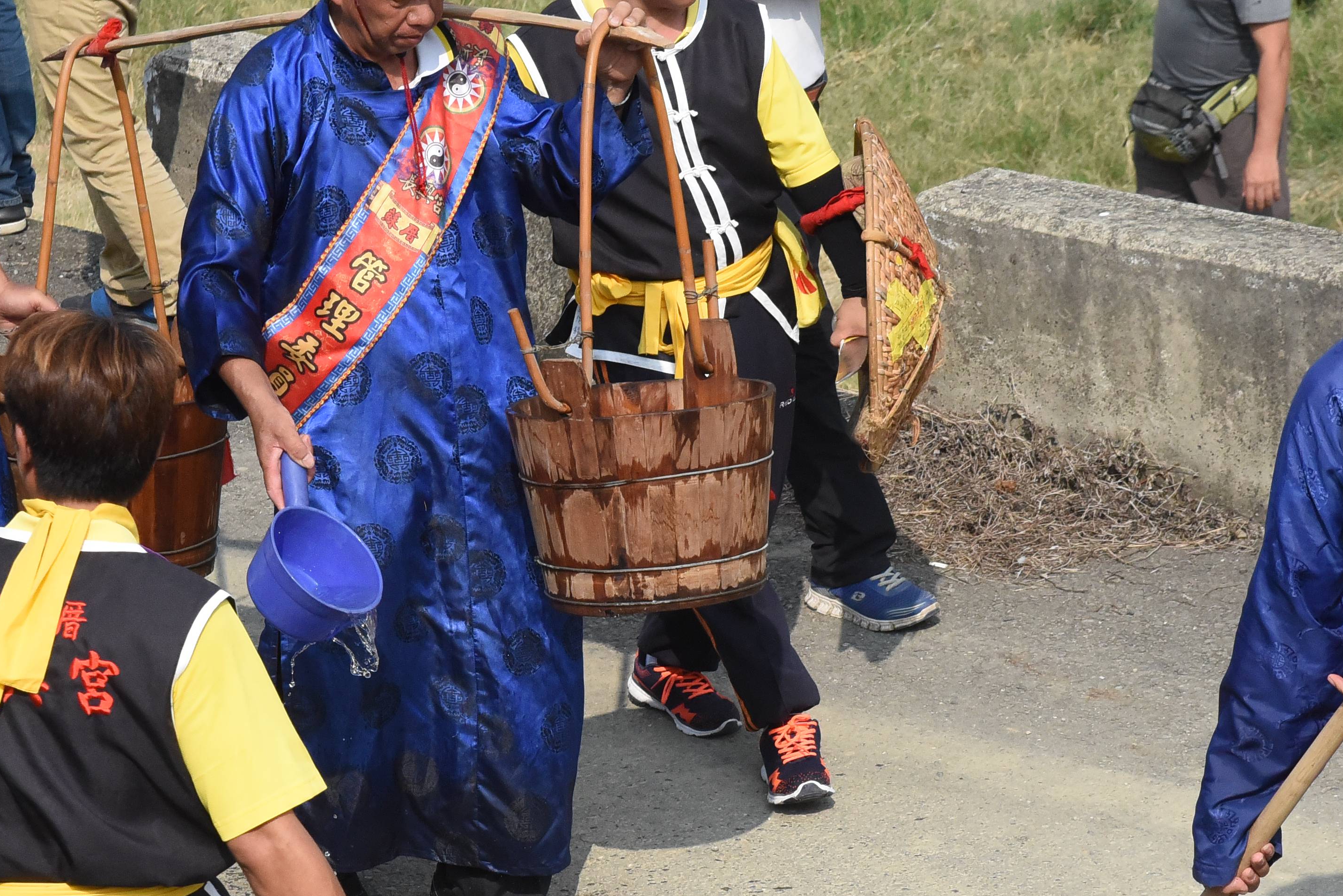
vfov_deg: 7.1
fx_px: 7202
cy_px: 647
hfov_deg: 10.7
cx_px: 634
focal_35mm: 193
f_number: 10
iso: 2800
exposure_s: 1/4000
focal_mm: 92
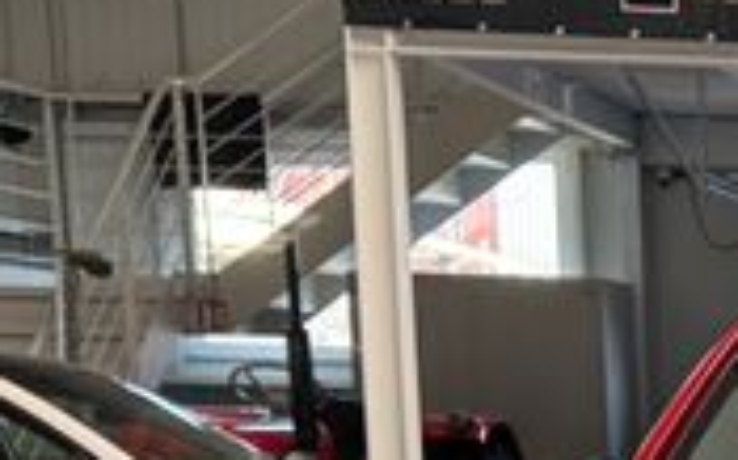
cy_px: 1186
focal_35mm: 149
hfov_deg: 12.6
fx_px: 2994
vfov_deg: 8.0
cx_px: 1383
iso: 160
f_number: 1.78
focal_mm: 6.76
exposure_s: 1/121
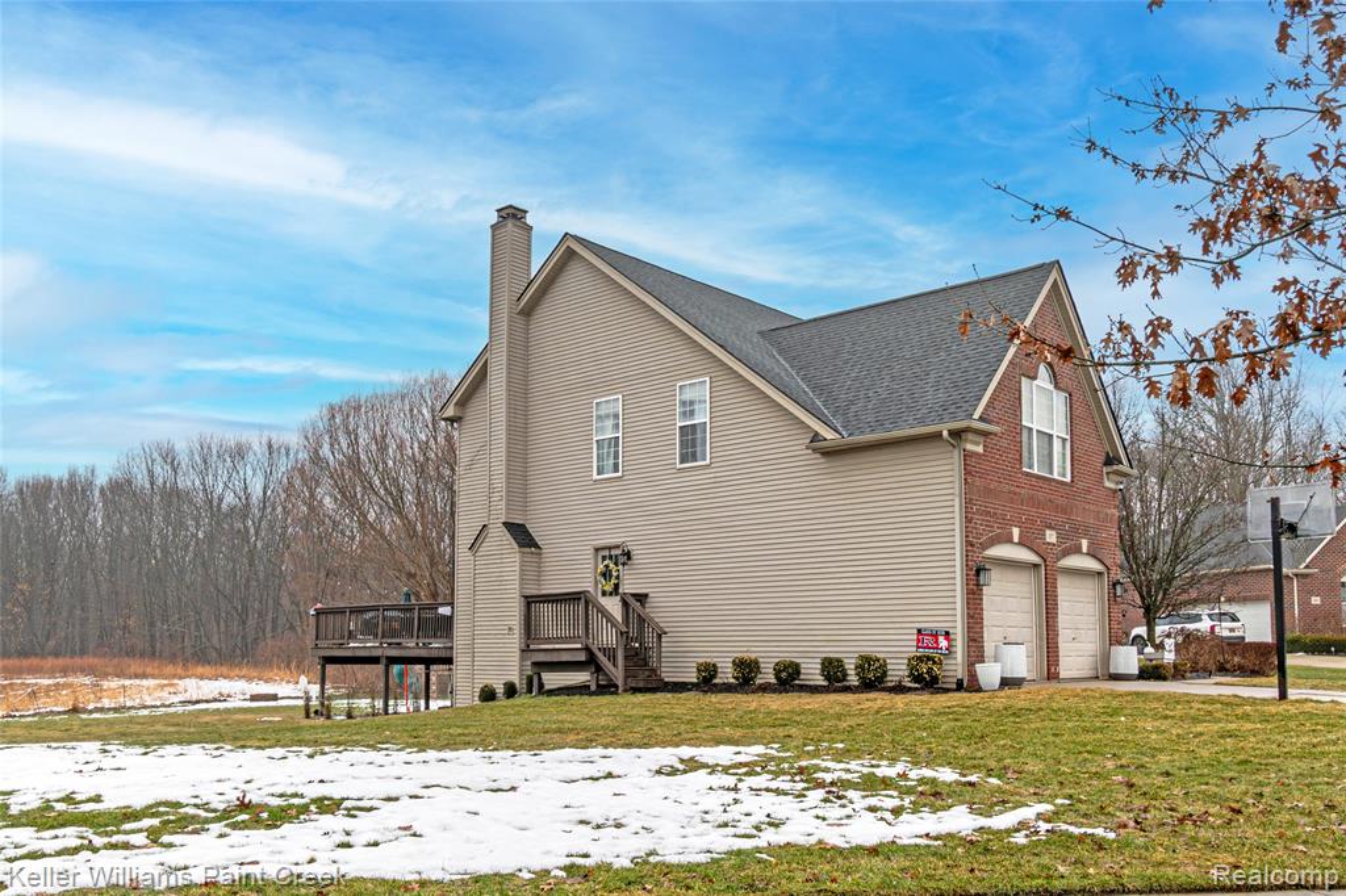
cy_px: 448
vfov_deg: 43.6
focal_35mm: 30
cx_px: 673
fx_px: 1121
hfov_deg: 61.9
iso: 400
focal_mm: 20
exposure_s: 1/80
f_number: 13
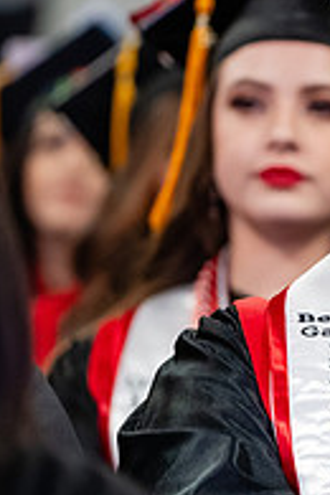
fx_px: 7369
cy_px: 261
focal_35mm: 536
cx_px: 447
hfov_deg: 2.6
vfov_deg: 3.8
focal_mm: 180
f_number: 2.8
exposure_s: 1/160
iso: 2000
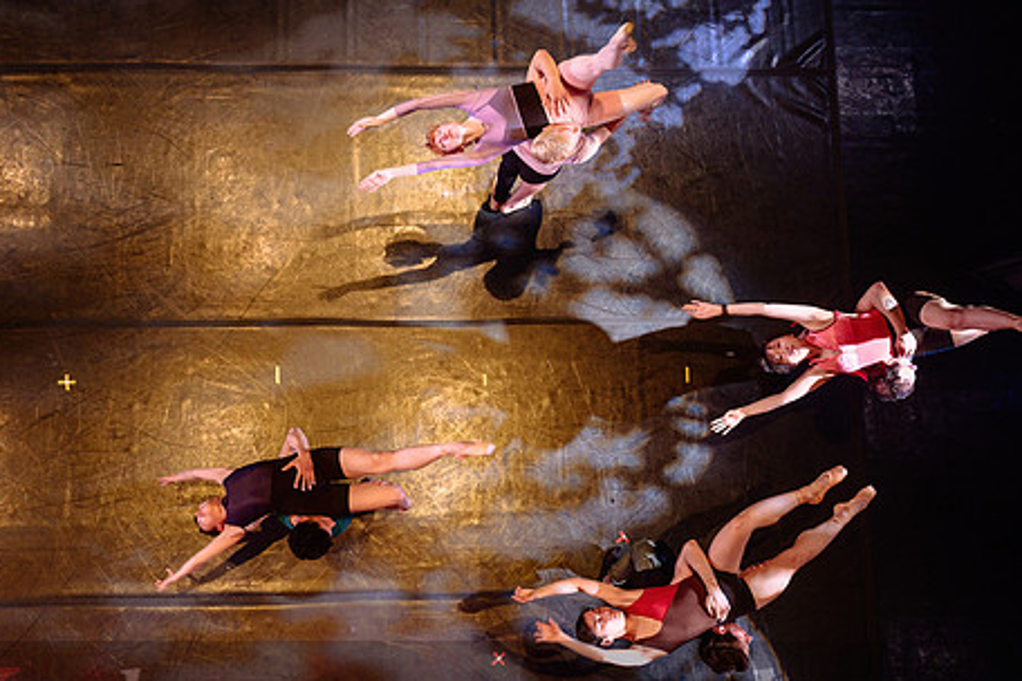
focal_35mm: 45
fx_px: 1277
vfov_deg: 29.8
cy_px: 285
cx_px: 421
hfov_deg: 43.4
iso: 1600
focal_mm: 27.5
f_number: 2.8
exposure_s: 1/125
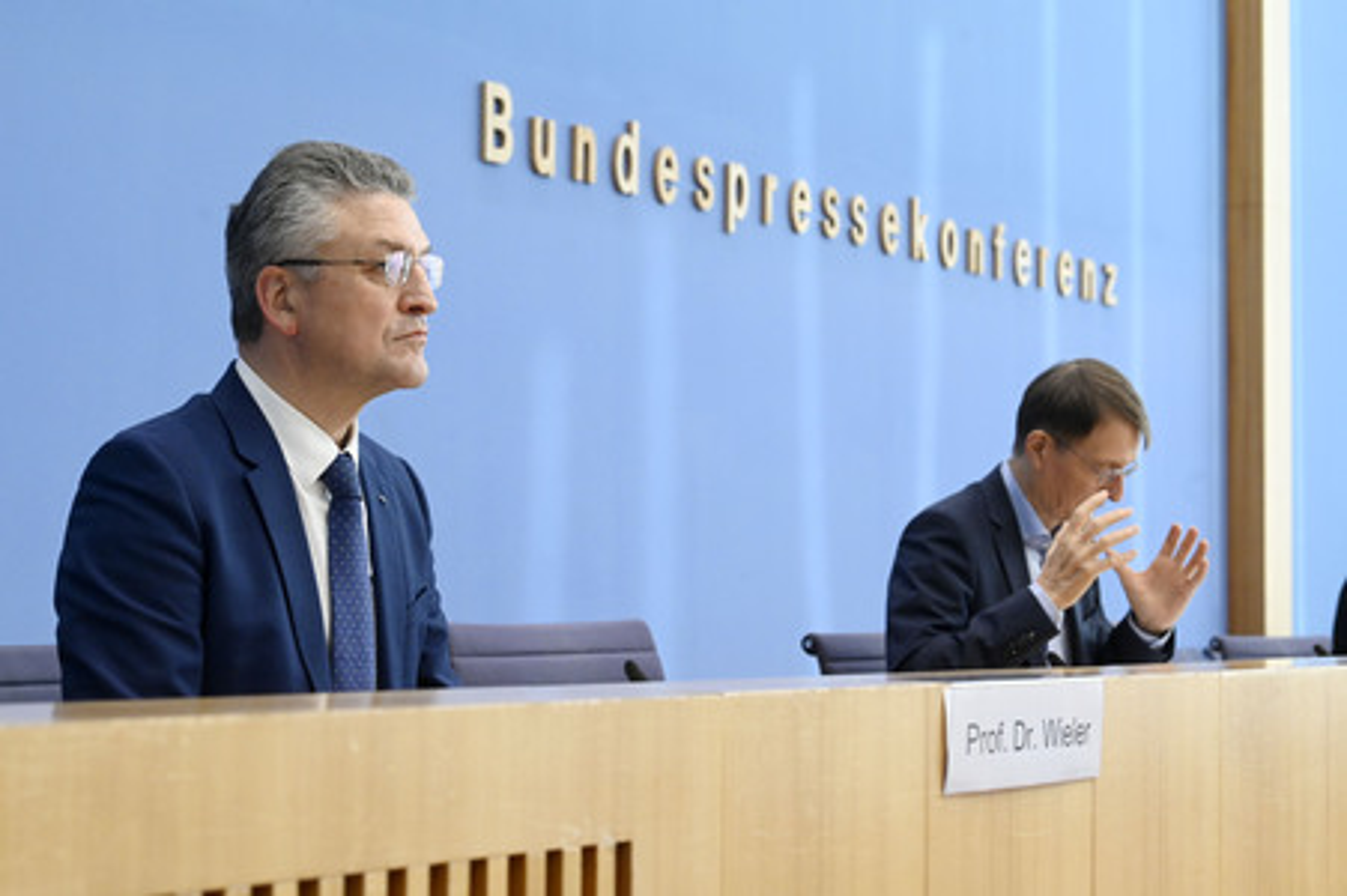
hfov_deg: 28.9
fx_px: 2617
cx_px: 674
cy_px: 448
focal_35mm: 70
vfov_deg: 19.4
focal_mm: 70
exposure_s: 1/500
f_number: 7.1
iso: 5000
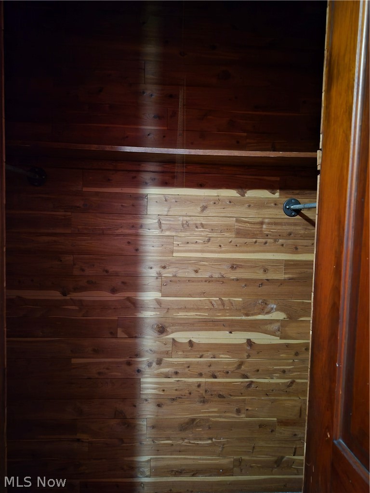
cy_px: 246
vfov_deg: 73.9
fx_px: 328
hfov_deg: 58.9
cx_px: 185
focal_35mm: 23
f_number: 1.8
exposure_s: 1/13.3
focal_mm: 5.4
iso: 3200
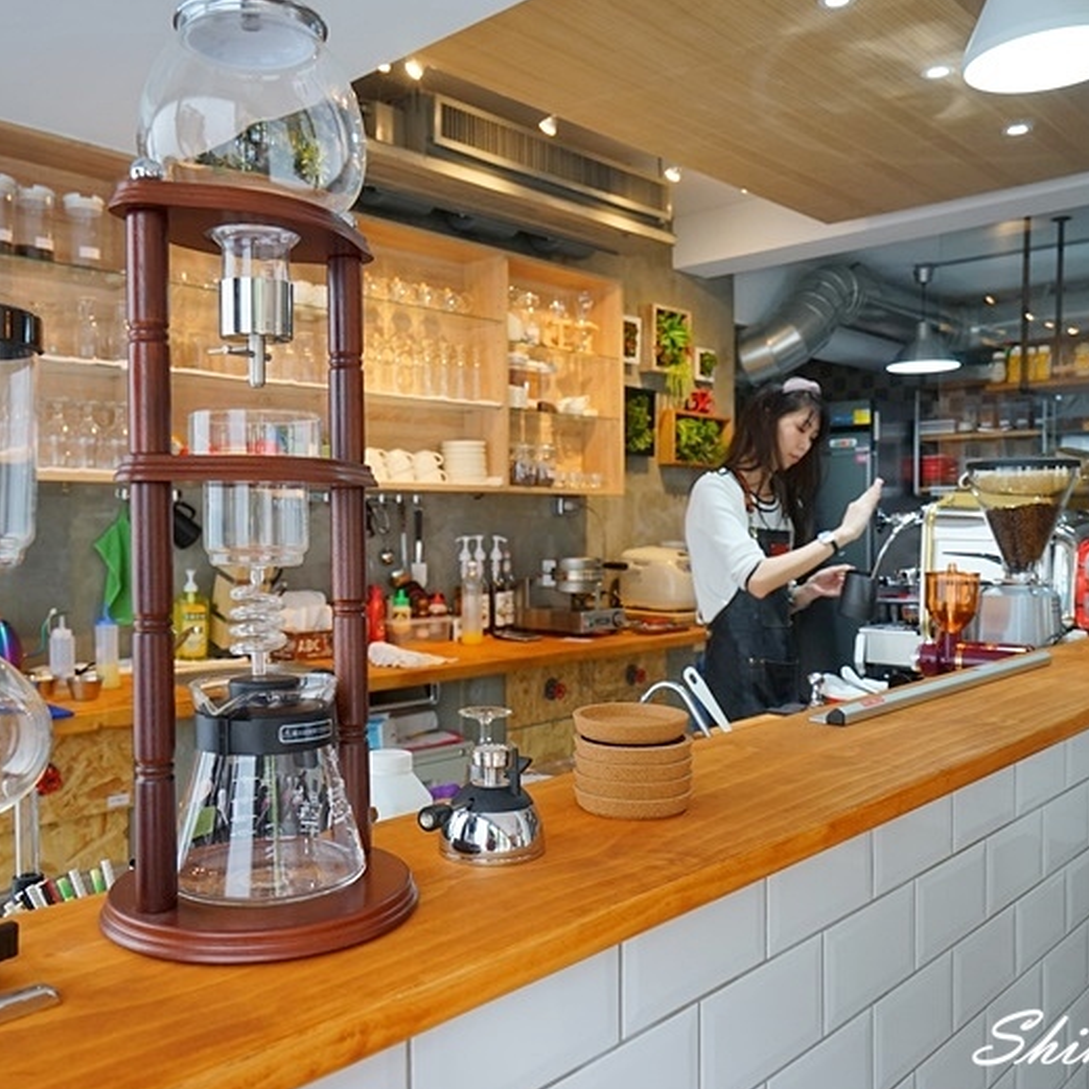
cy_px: 540
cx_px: 497
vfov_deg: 54.0
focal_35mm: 30
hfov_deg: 54.0
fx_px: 1068
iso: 800
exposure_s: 1/60
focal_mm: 23
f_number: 5.6
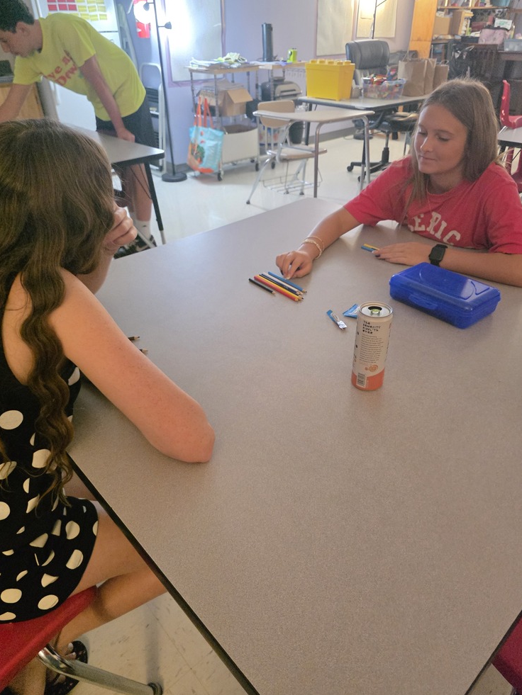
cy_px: 351
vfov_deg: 71.6
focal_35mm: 24
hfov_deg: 56.8
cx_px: 271
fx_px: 482
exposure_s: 1/120
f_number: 1.7
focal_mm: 6.3
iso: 2000
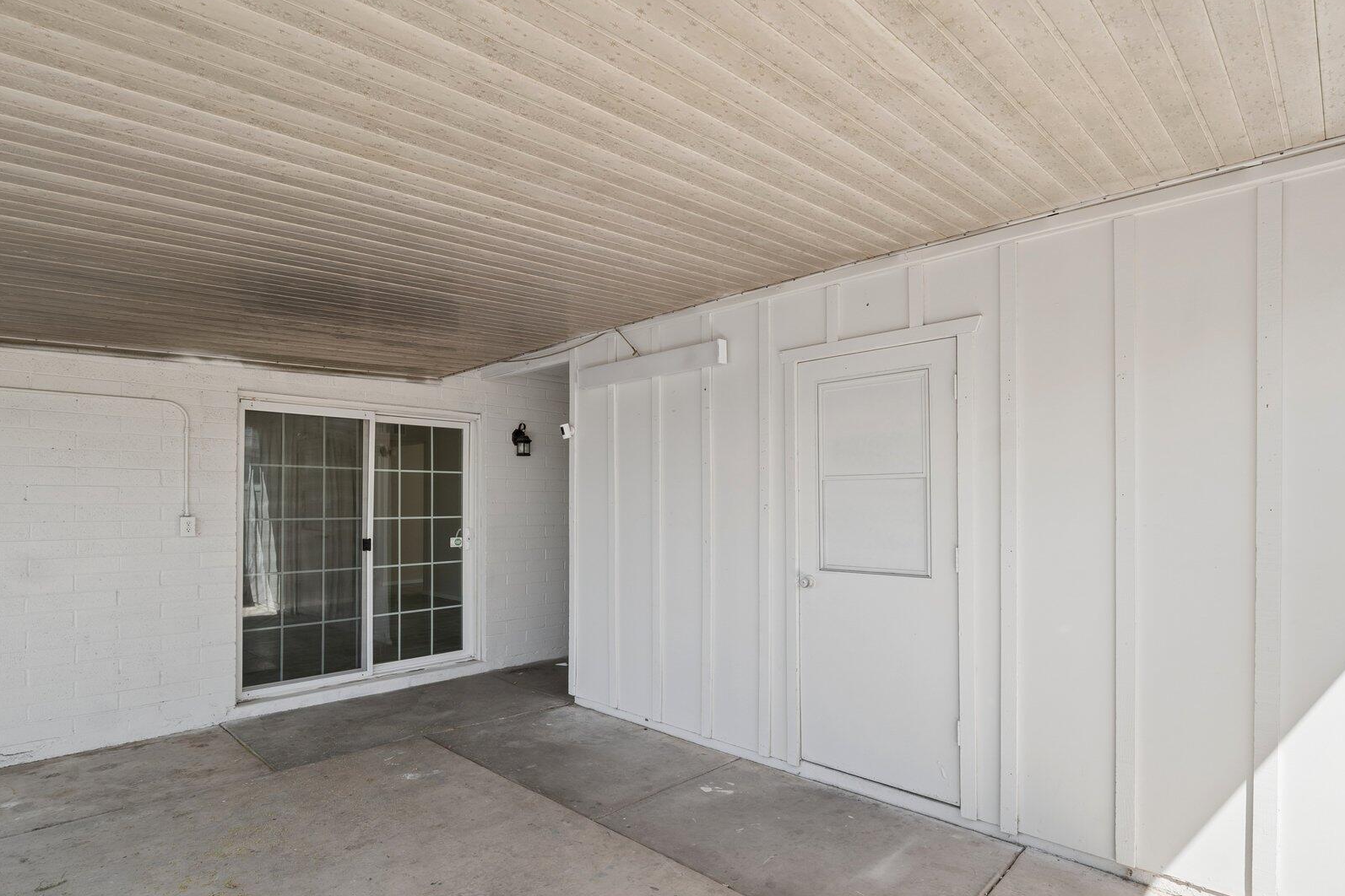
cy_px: 487
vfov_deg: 67.3
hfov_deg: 90.0
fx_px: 672
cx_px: 660
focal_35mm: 18
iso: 400
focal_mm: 14
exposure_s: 1/200
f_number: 8
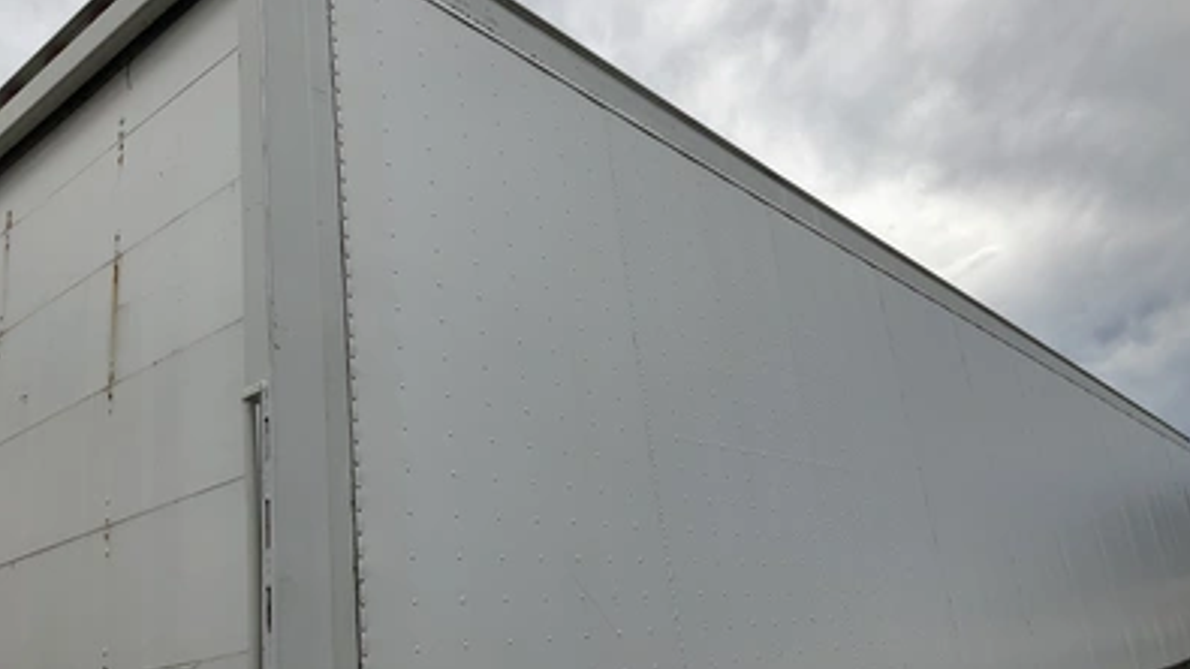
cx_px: 600
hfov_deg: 61.0
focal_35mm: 32
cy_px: 344
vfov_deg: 36.7
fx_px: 1010
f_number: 1.8
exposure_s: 1/1675
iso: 25
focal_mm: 3
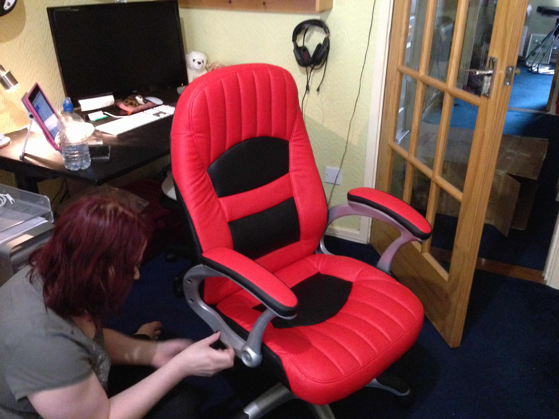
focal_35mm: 33
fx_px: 533
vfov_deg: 42.9
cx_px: 280
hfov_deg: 55.4
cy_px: 210
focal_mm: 4.13
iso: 800
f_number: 2.4
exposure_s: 1/17
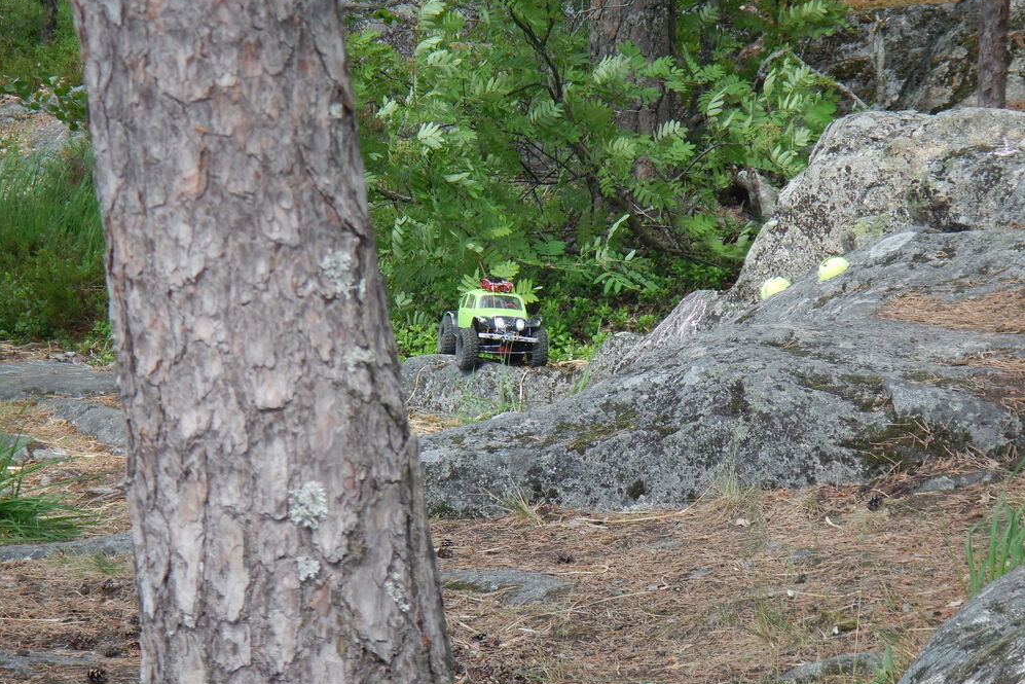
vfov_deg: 9.4
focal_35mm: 146
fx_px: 4157
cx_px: 512
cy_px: 323
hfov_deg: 14.1
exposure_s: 1/200
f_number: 4.8
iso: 125
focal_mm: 25
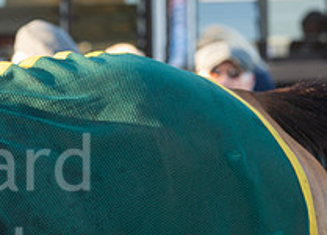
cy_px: 195
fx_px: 3321
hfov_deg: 5.6
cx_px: -118
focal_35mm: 357
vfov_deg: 4.0
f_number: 6.3
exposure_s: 1/250
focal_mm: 116
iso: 500
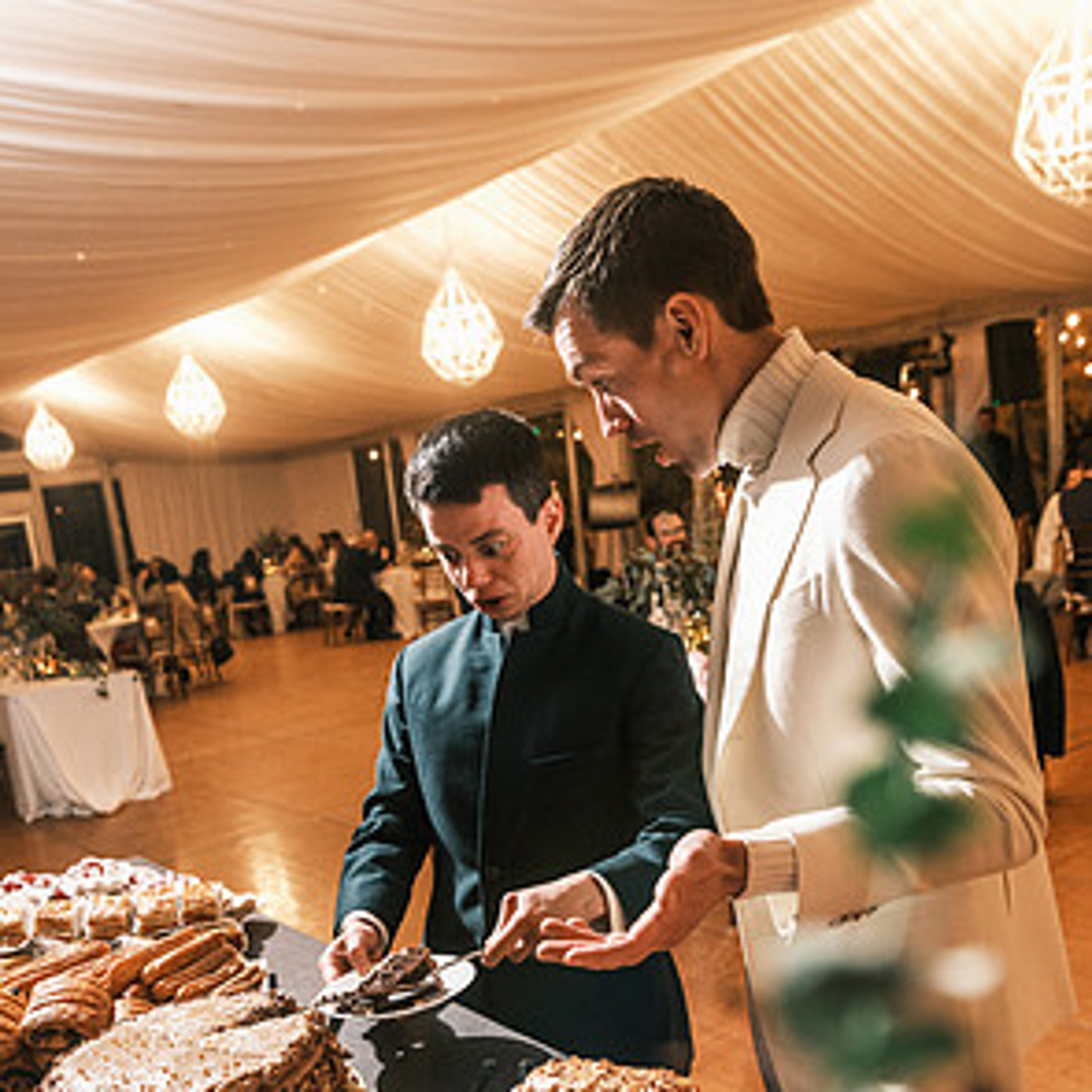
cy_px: 774
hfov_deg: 47.2
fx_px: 1249
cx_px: 544
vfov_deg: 46.1
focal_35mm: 35
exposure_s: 1/60
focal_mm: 18
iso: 1600
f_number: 2.8
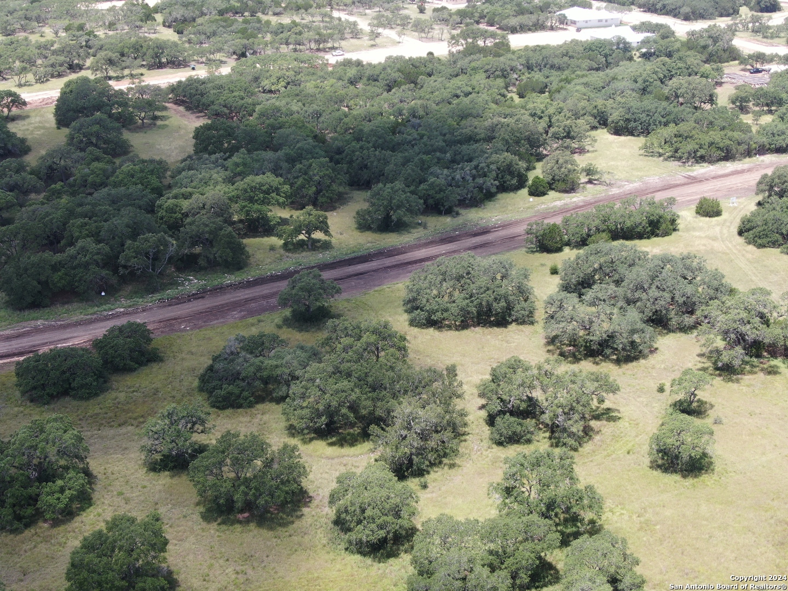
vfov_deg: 30.3
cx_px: 394
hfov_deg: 39.7
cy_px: 296
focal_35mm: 48
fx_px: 1093
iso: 100
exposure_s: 1/240
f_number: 3.8
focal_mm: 8.6
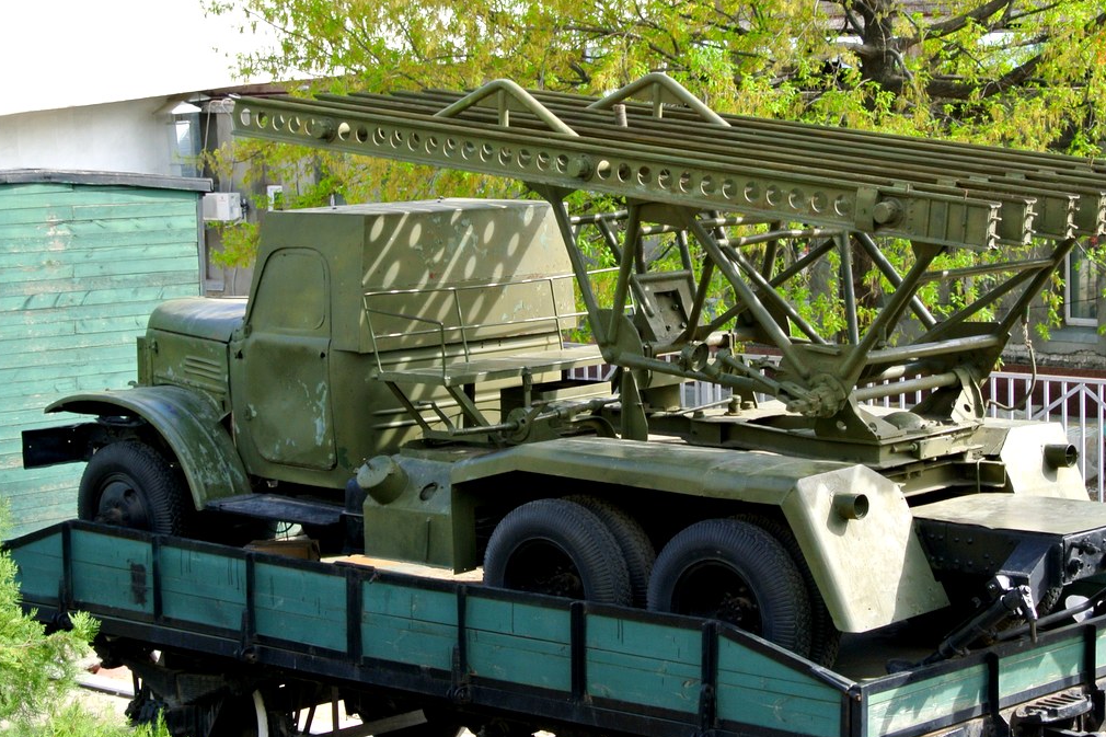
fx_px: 2519
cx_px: 627
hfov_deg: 24.7
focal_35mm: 82
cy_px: 401
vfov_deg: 16.6
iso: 100
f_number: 5.3
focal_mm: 25.9
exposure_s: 1/125
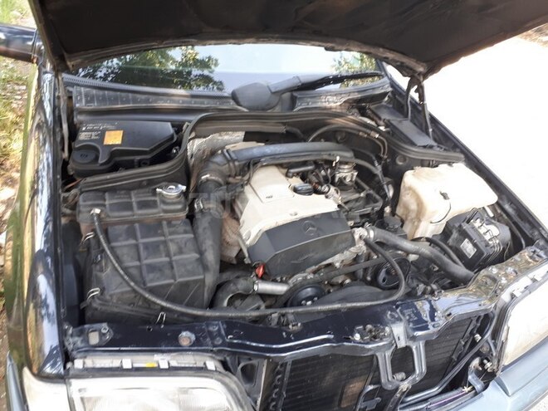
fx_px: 427
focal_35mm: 27
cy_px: 206
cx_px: 274
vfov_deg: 51.4
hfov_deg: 65.3
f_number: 1.9
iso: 40
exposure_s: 1/33
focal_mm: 3.6
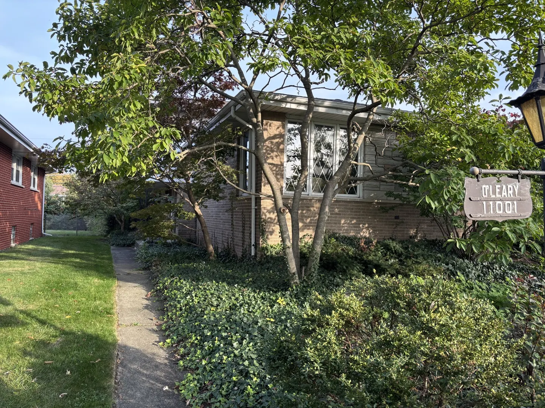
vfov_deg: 53.1
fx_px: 409
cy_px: 204
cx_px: 272
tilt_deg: +0.3
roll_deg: -1.5
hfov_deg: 67.3
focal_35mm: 26
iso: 50
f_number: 1.6
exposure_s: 1/288
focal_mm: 5.96
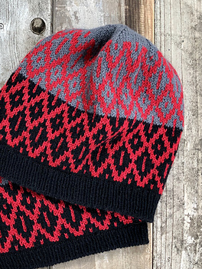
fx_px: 396
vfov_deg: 37.4
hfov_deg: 28.1
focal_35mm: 51
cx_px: 44
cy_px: 152
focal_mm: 3.99
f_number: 1.8
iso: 25
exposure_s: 1/30
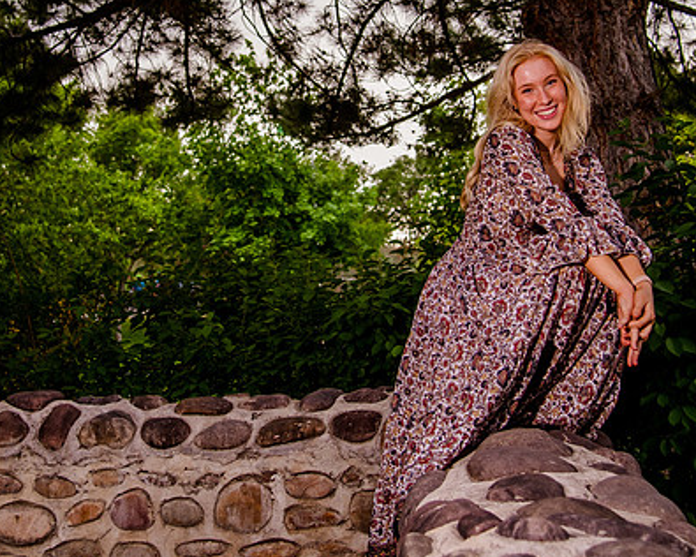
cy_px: 143
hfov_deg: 29.9
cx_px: 275
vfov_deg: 24.0
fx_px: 1298
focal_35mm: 63
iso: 1000
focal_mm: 32
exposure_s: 1/320
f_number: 4
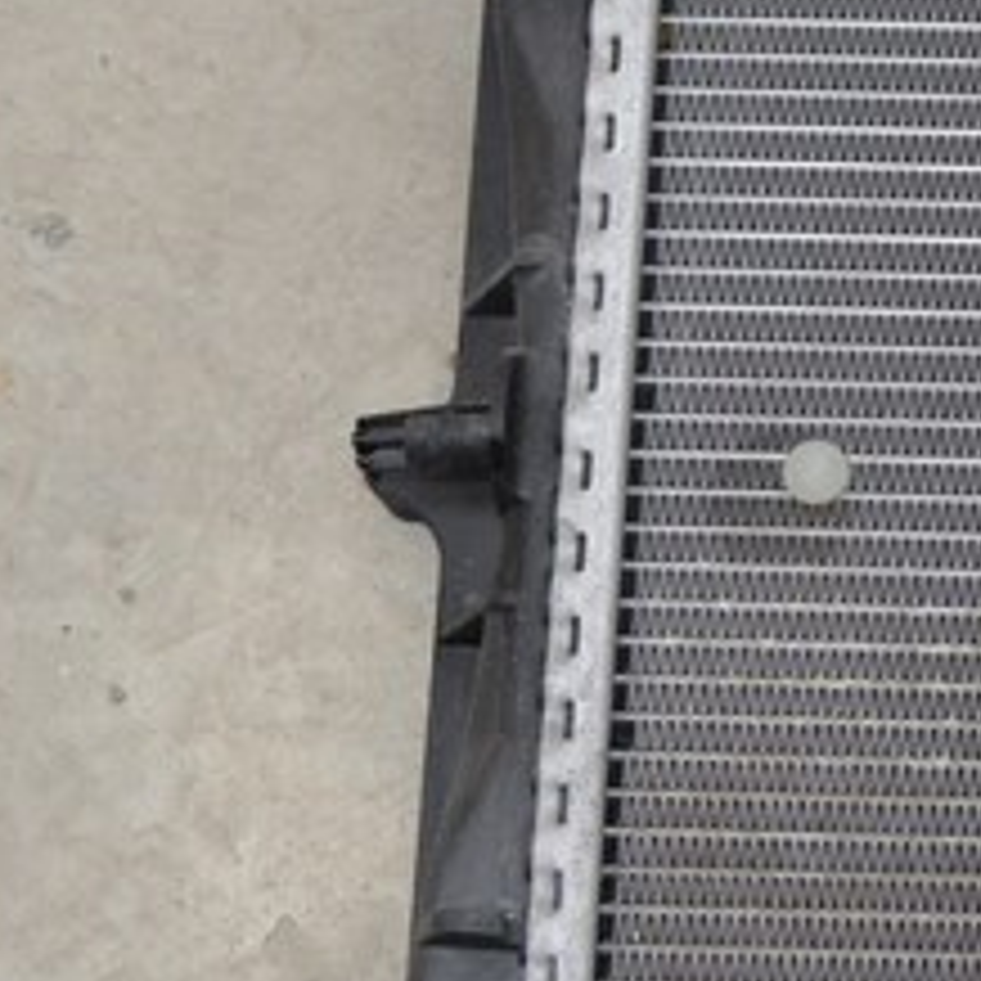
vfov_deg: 11.6
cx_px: 1310
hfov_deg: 11.3
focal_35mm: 150
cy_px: 493
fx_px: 4809
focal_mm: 32
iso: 1400
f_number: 4.8
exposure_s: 1/60
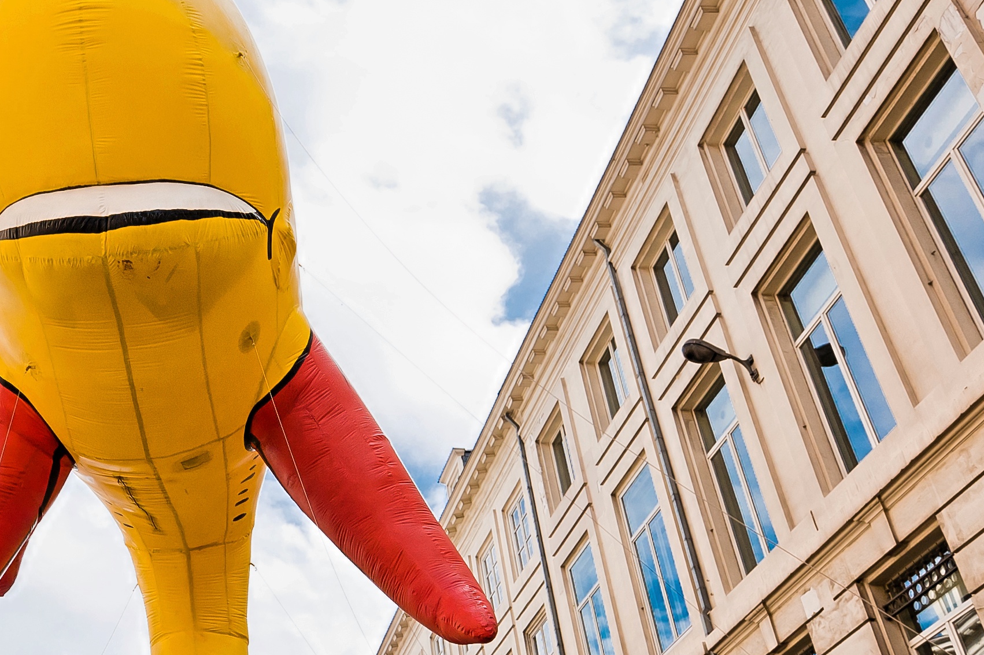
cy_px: 465
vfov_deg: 32.9
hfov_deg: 45.5
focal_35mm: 40
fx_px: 1093
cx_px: 171
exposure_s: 1/2500
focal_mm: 16
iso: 400
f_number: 4
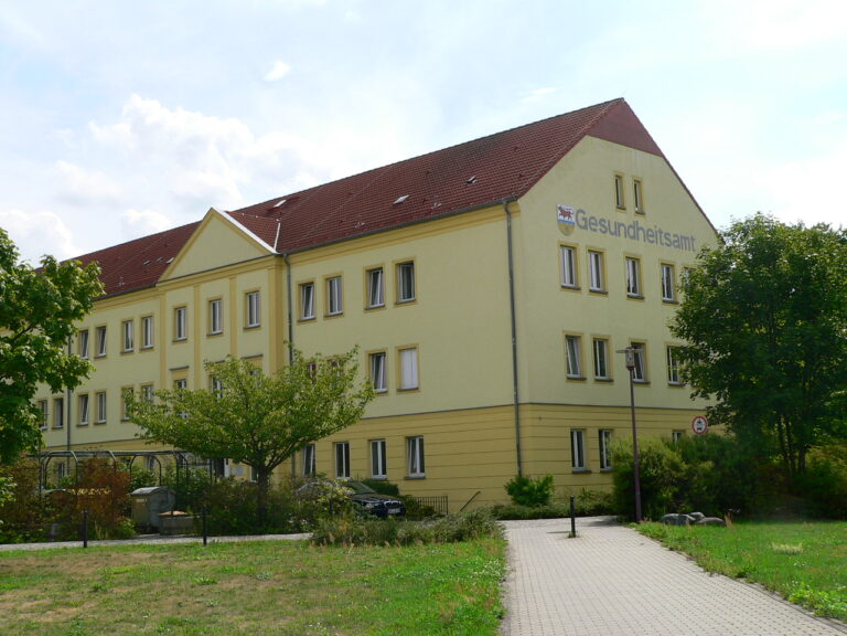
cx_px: 424
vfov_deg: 29.7
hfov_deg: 38.9
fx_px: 1199
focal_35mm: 49
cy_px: 318
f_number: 5.2
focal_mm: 8.1
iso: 80
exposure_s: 1/500
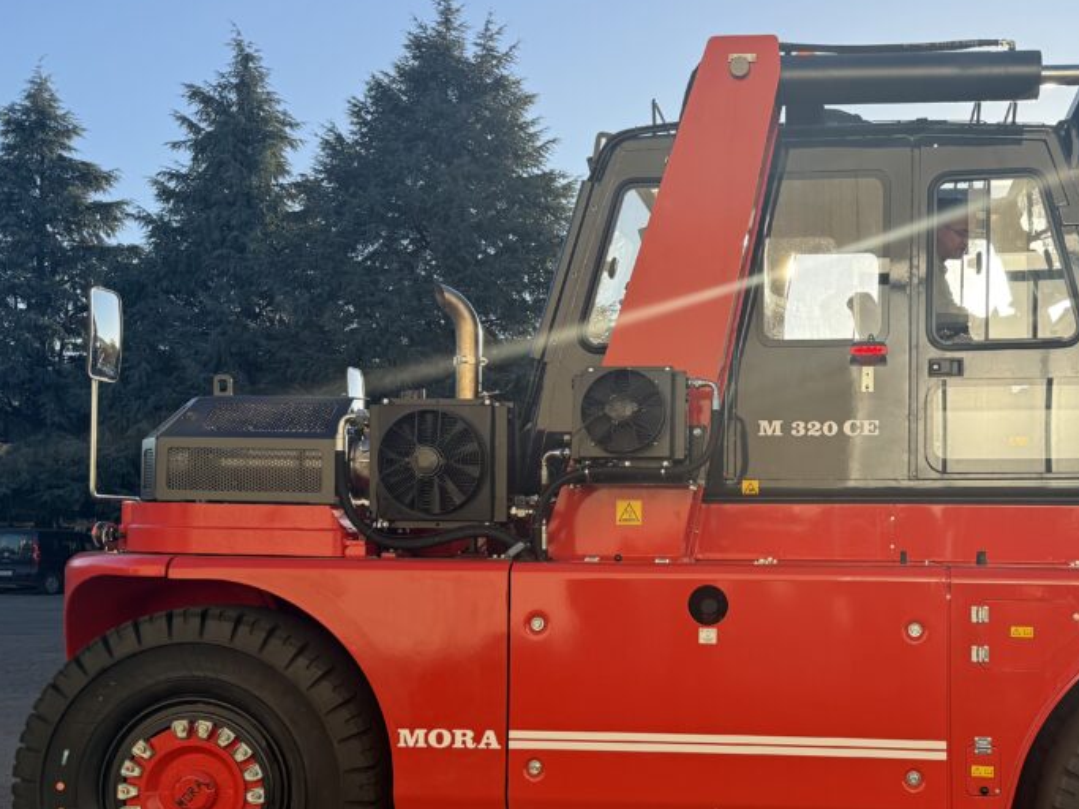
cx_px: 749
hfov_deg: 50.1
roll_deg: -1.1
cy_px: 534
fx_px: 1122
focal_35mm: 36
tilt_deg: +0.8
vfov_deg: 39.2
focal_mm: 6.76
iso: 100
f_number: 1.78
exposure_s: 1/2299
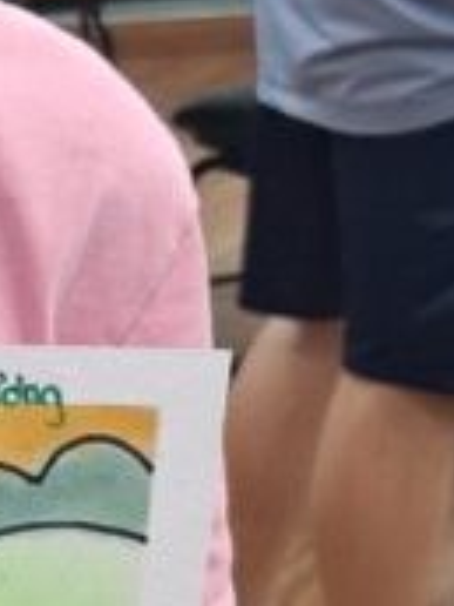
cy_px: 465
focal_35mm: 134
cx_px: -394
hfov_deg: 10.3
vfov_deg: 14.7
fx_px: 2343
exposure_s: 1/100
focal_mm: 5.54
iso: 250
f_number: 1.8
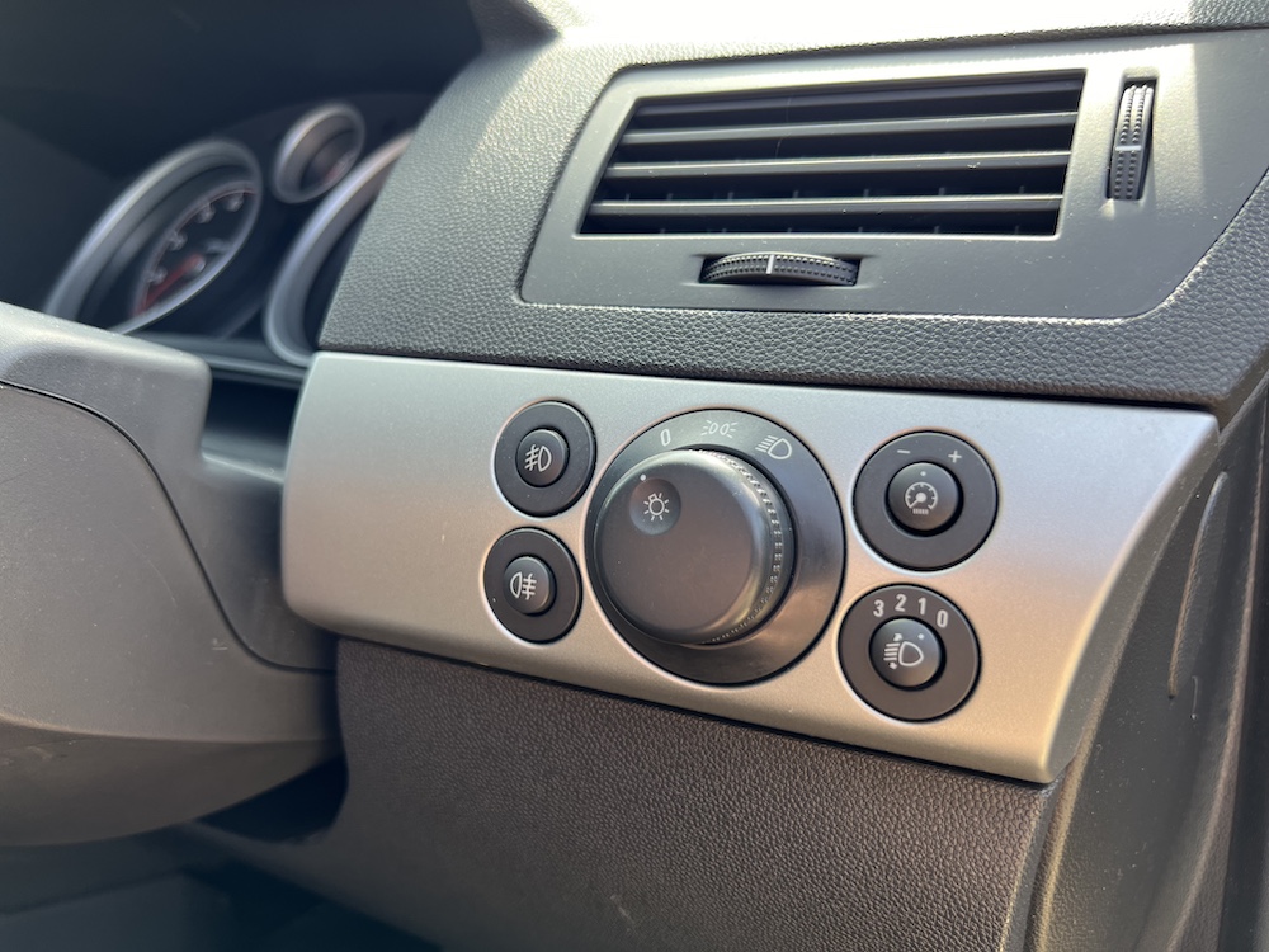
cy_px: 476
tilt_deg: -11.5
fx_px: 953
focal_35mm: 26
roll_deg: -0.9
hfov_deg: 67.3
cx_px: 634
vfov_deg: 53.1
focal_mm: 5.7
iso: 40
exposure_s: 1/216
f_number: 1.5
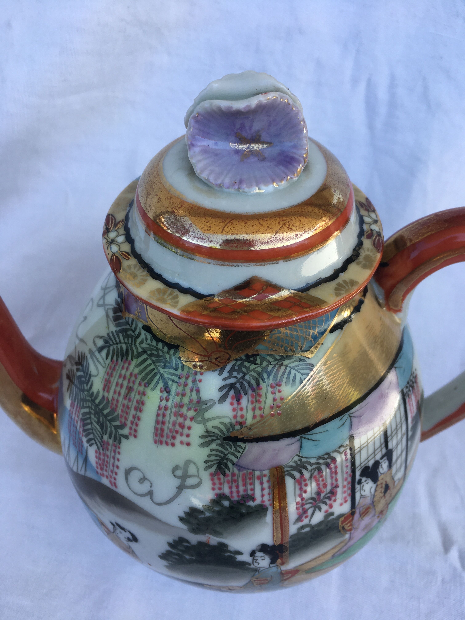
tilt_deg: -44.9
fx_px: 519
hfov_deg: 48.2
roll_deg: -2.1
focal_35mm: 29
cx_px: 232
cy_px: 310
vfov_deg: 61.7
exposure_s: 1/139
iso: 25
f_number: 2.2
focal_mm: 4.15
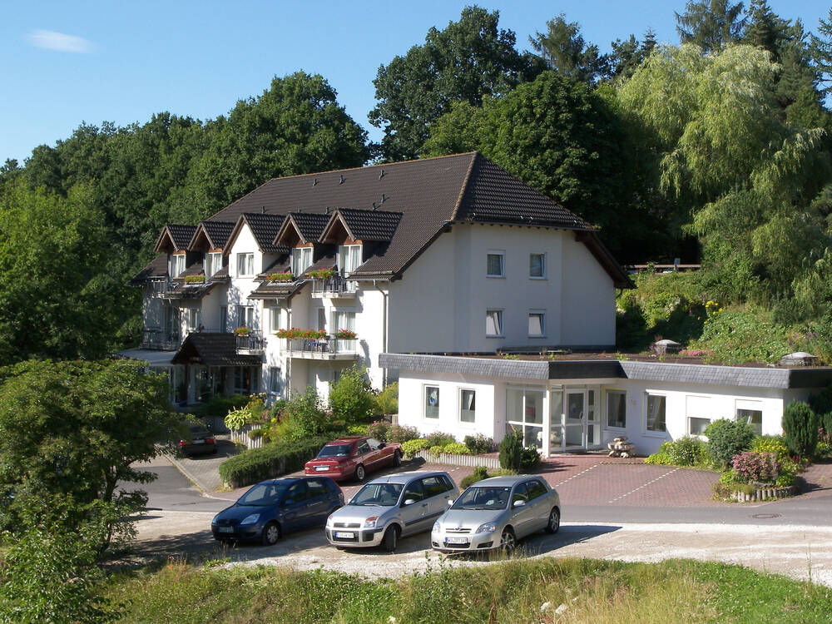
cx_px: 416
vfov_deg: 25.7
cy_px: 312
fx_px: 1370
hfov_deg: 33.8
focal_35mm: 57
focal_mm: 12
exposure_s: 1/400
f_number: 5
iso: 100
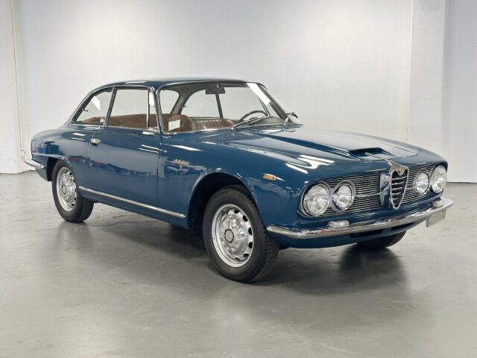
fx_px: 661
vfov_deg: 30.3
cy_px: 179
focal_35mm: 48
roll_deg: +0.5
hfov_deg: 39.7
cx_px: 238
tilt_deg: -9.7
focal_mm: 6.86
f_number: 1.78
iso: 100
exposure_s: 1/60
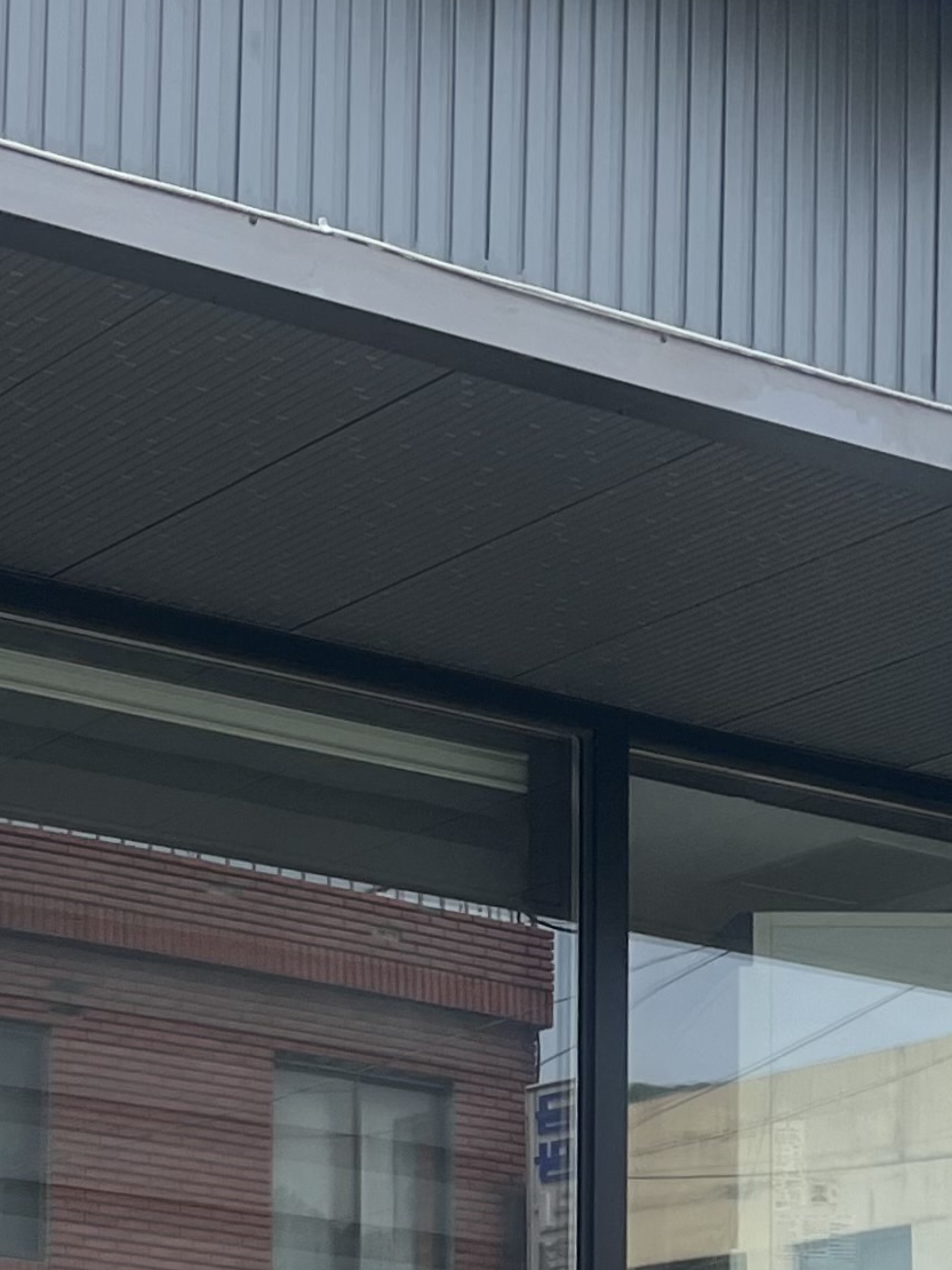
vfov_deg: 24.0
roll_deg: +2.1
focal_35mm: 81
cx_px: 821
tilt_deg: +15.7
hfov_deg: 18.0
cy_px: 838
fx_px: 2969
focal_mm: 5.1
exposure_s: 1/727
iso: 50
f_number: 1.6
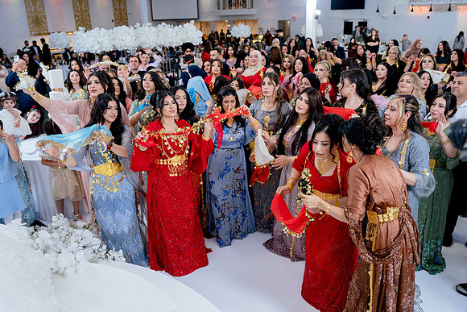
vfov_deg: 46.4
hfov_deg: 65.5
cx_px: 234
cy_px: 156
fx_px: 363
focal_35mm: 28
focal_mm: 28
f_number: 2.8
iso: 800
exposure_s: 1/160
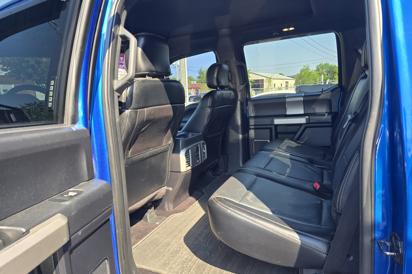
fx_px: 275
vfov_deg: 53.1
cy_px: 140
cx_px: 206
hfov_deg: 73.7
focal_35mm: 24
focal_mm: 6.3
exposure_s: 1/180
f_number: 1.7
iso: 25
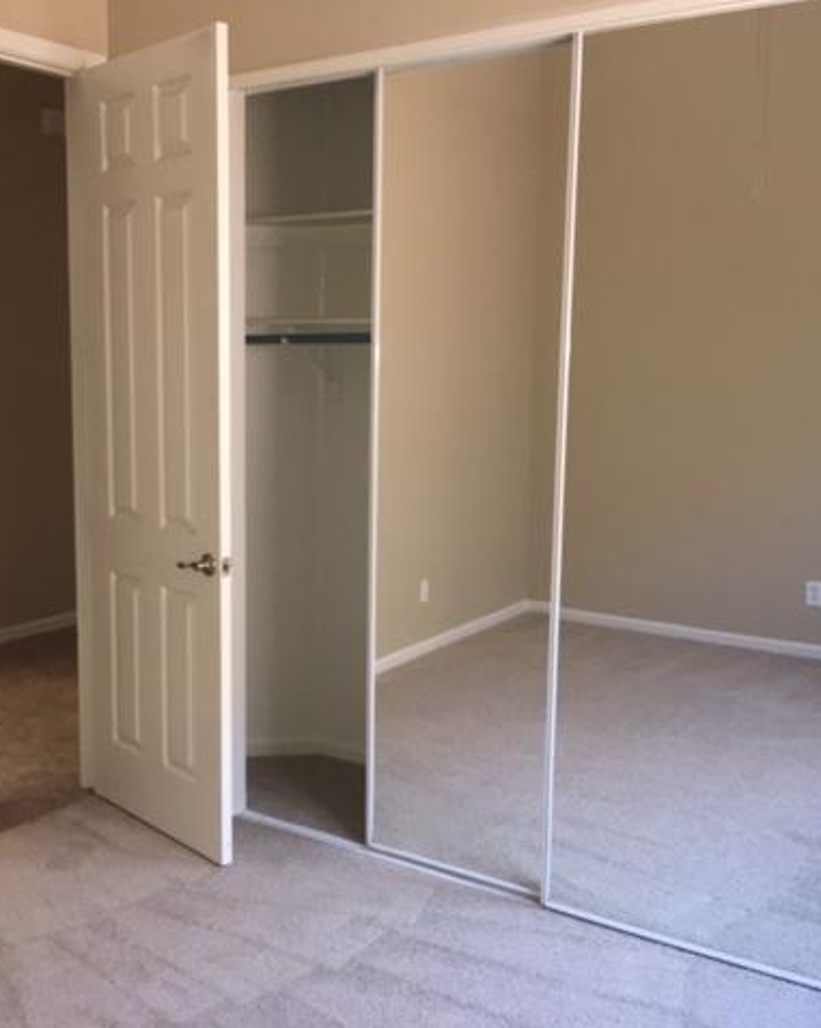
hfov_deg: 38.7
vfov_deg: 48.0
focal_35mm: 38
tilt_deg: -8.0
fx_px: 1155
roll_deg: -0.9
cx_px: 278
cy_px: 515
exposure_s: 1/17
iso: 100
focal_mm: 4.15
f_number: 2.2
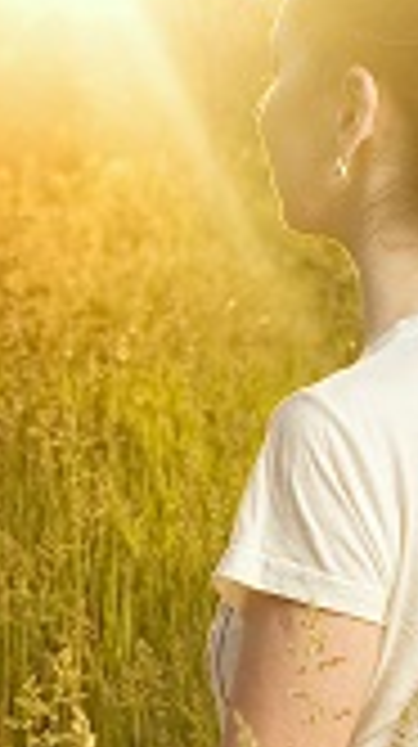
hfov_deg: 8.5
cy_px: 540
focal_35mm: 142
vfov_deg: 15.1
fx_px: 2807
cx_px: 193
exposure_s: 1/200
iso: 125
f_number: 6.3
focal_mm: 50
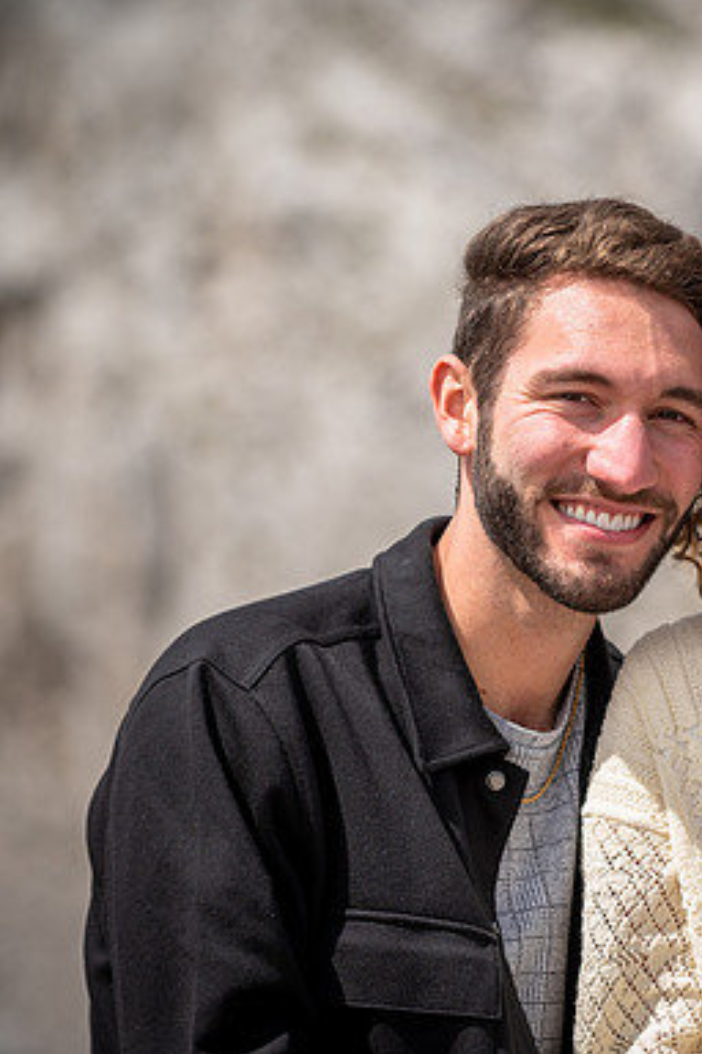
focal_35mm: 272
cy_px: 527
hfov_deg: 5.0
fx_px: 7955
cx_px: 707
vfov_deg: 7.6
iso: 100
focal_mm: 180
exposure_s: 1/1250
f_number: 4
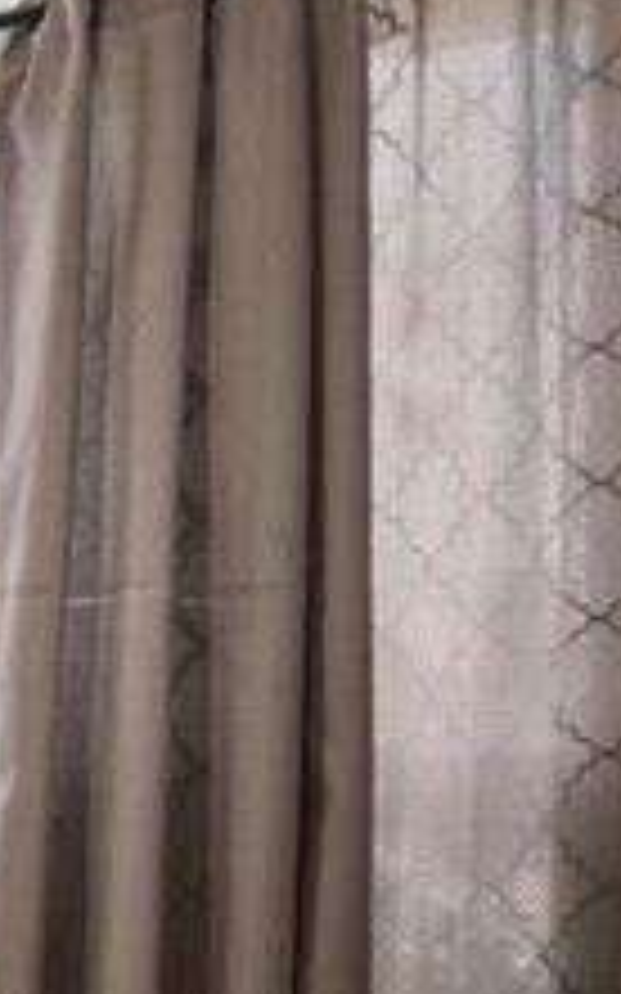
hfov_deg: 13.0
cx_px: -999
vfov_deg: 30.8
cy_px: 690
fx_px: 1788
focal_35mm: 66
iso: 400
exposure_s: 1/4
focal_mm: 14
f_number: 7.1
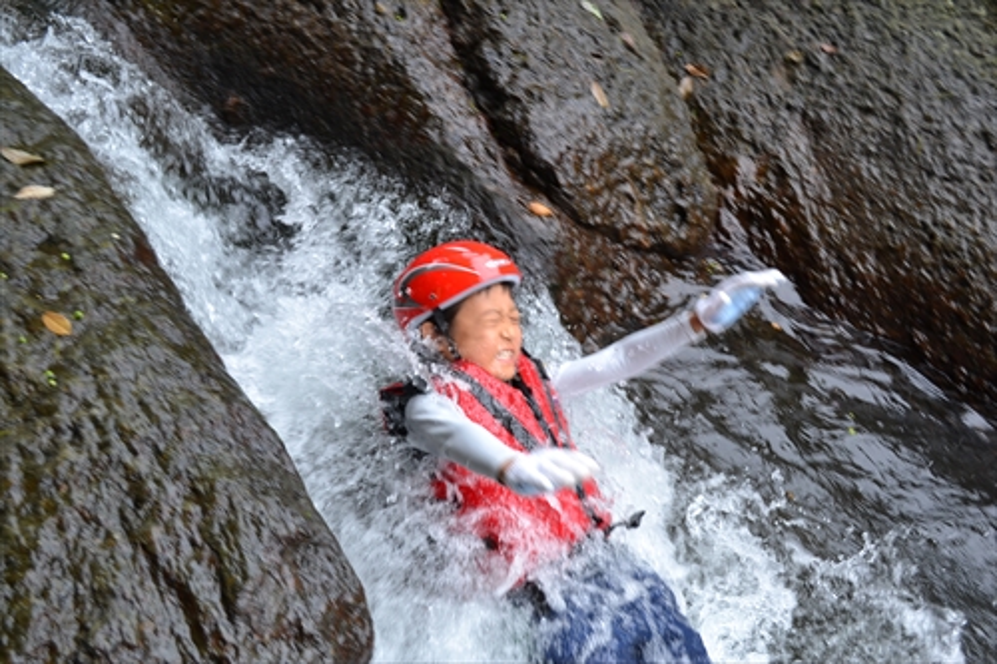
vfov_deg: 34.2
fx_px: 1080
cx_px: 498
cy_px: 332
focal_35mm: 39
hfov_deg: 49.6
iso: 250
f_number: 5.6
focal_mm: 26
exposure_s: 1/125
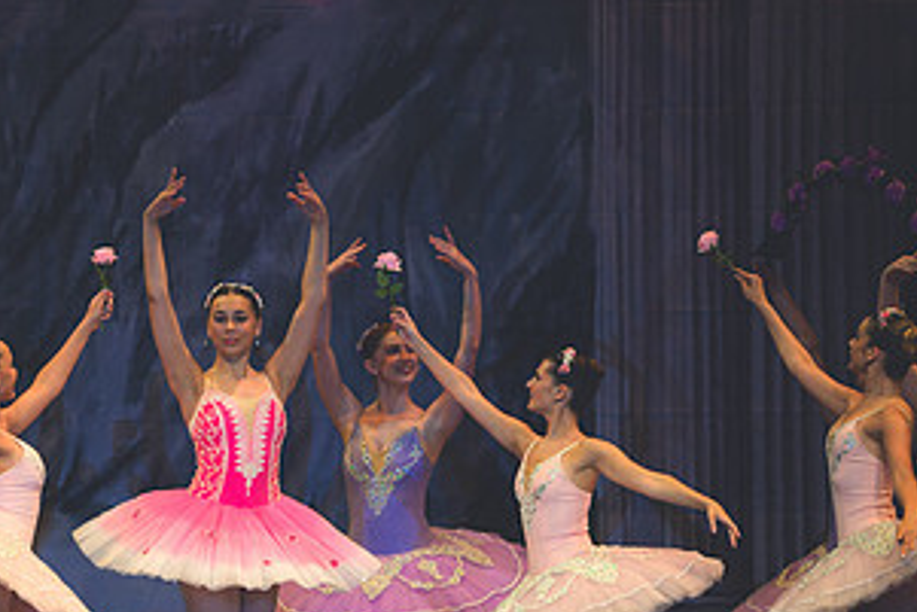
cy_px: 461
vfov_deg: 3.6
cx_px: 168
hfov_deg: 5.3
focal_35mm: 385
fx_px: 9811
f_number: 2.8
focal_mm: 200
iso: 720
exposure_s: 1/500
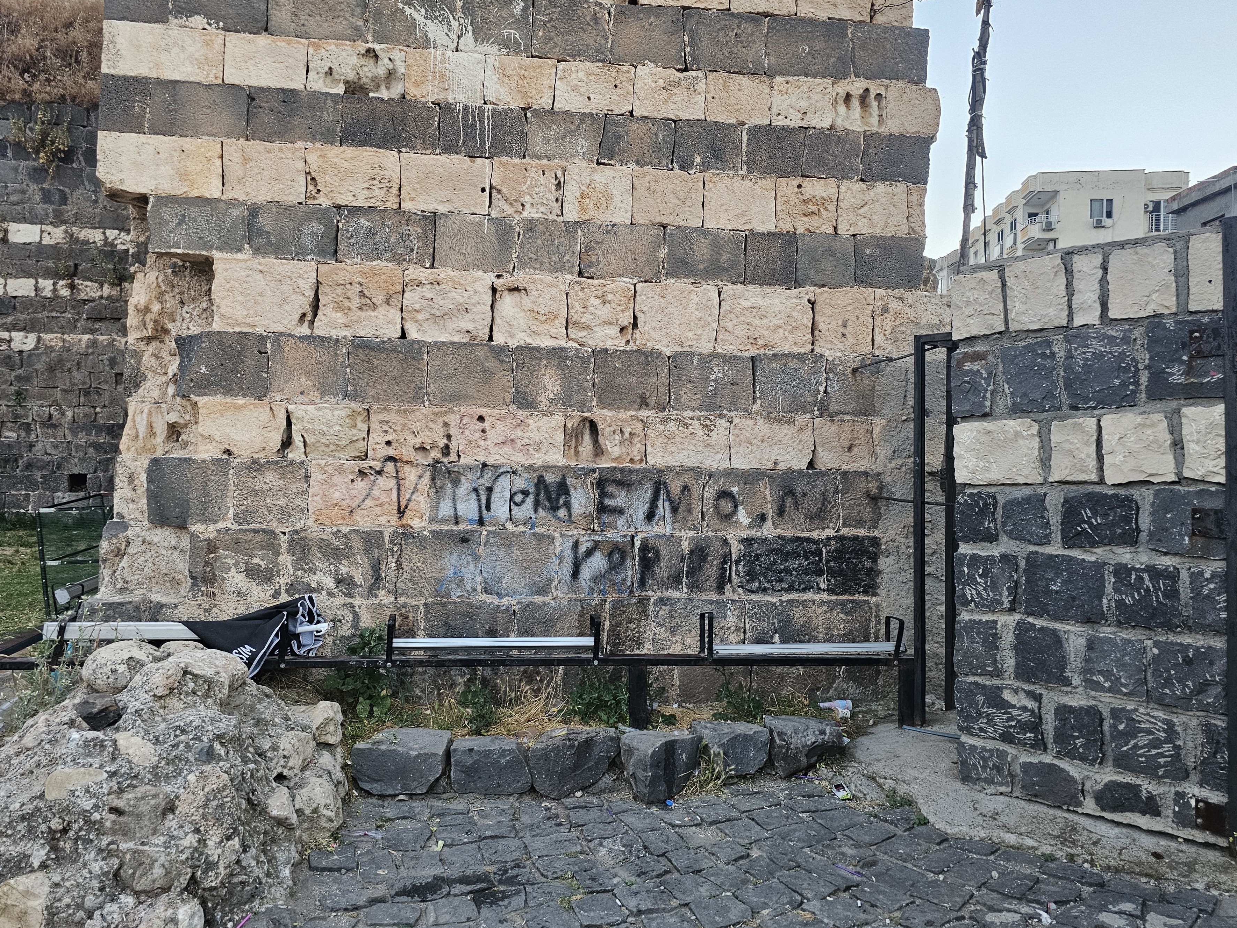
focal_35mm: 26
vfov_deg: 53.1
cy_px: 444
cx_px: 592
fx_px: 929
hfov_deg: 67.3
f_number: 1.7
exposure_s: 1/142
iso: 400
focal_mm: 6.3
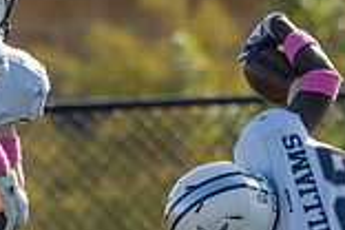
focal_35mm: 2090
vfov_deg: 0.7
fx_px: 20028
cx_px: 281
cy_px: 231
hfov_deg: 1.0
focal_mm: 400
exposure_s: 1/1250
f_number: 5.6
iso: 200
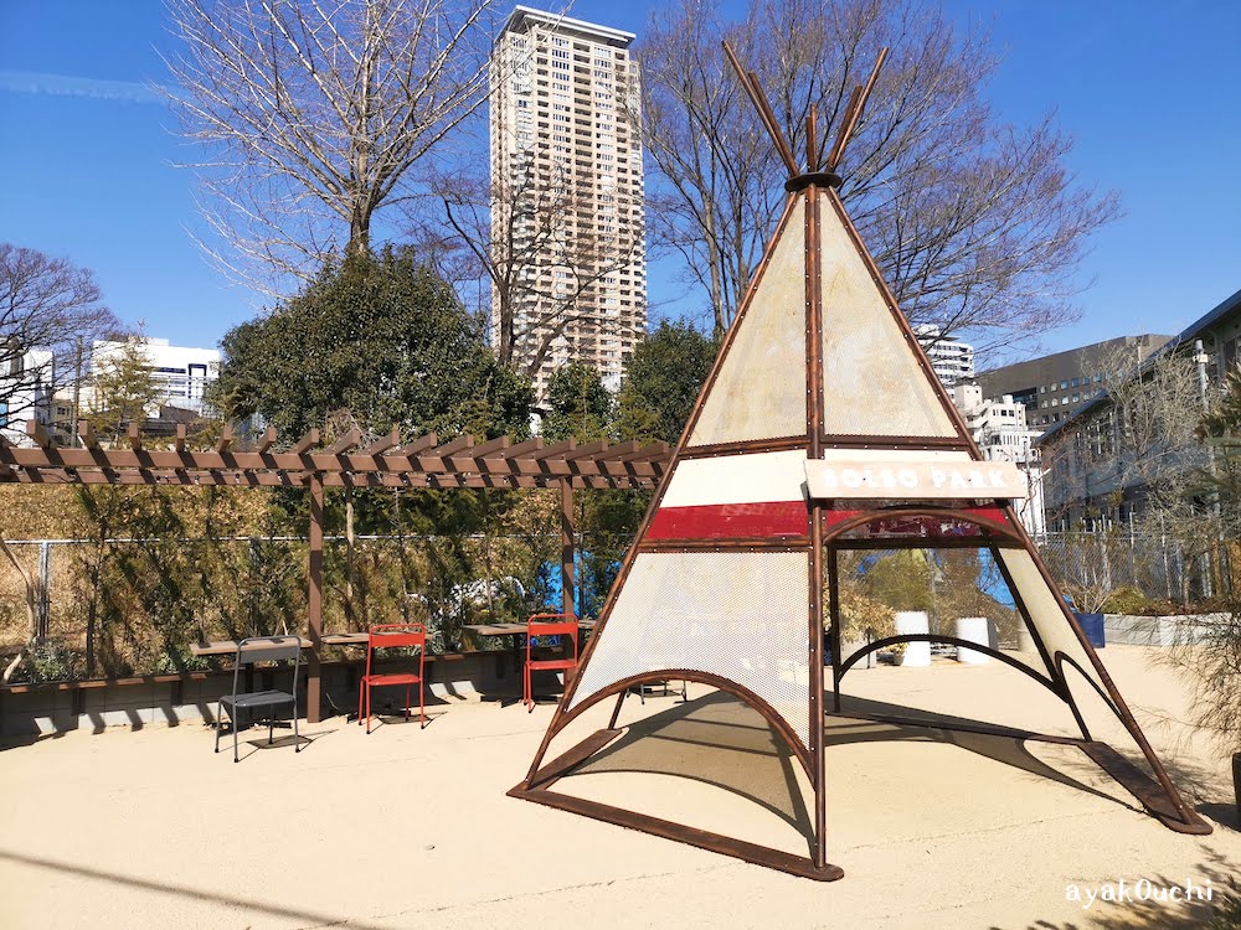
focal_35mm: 27
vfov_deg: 51.4
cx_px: 620
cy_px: 465
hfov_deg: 65.3
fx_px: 968
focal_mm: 3.95
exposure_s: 1/2660
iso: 50
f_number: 1.8
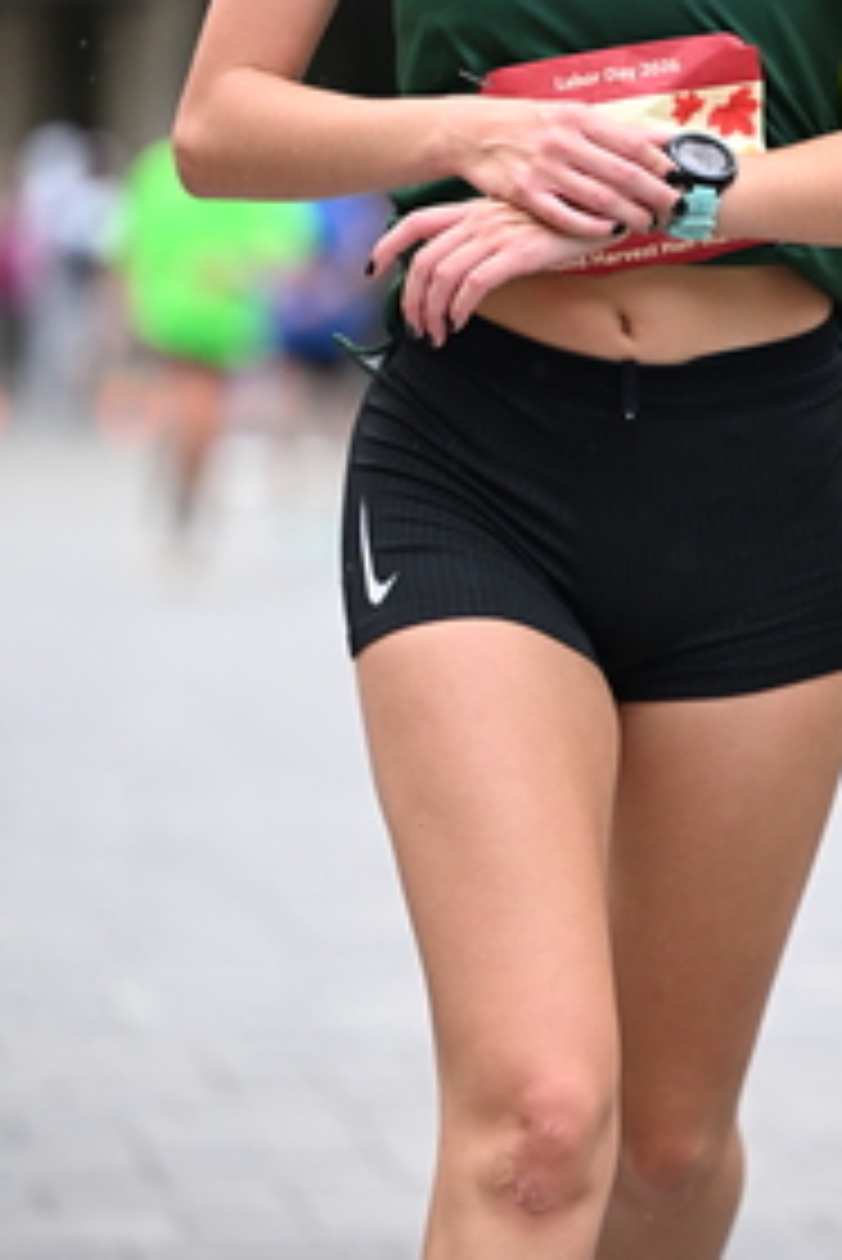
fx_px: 10336
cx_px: 736
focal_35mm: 295
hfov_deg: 4.7
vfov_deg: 7.0
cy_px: 288
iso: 1250
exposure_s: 1/2000
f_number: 2.8
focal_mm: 150
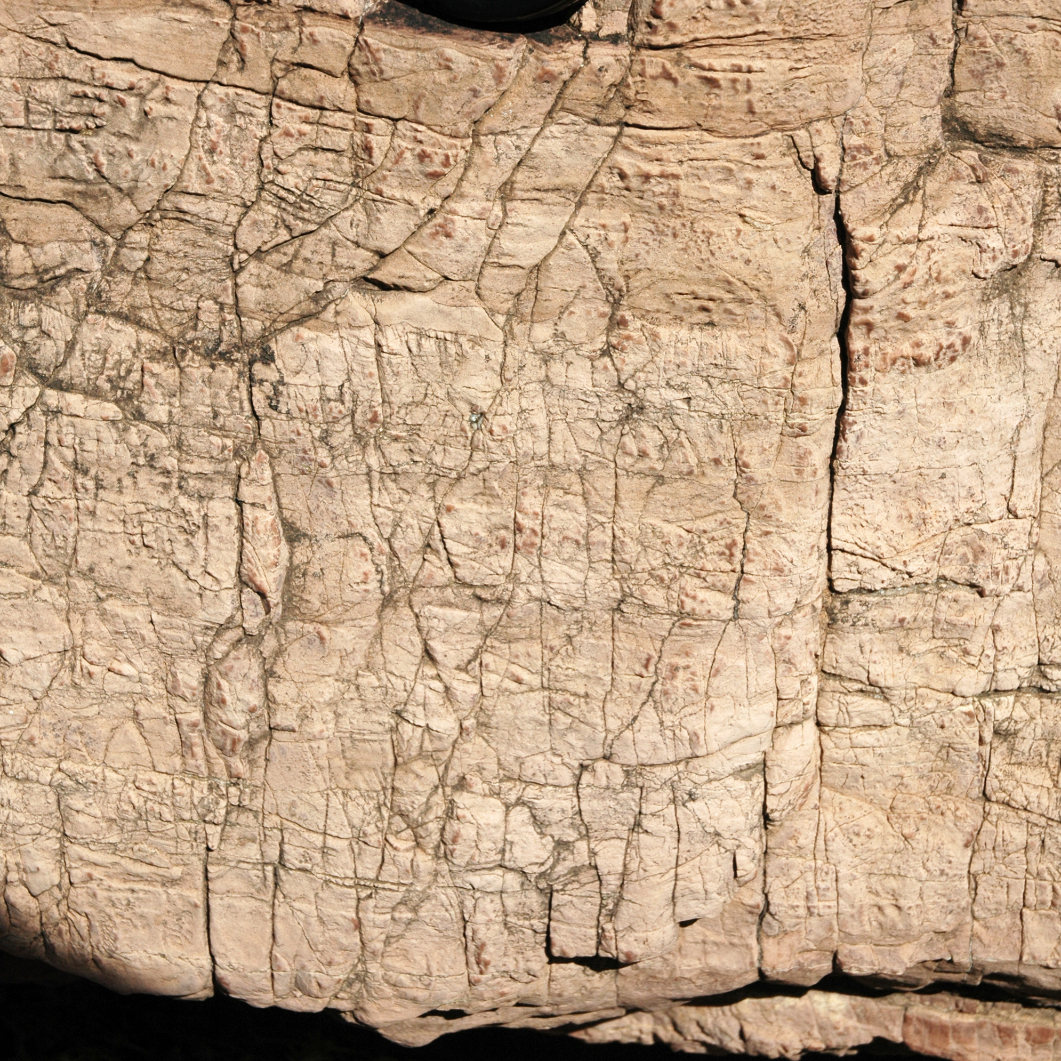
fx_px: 2670
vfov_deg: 22.3
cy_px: 280
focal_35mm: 77
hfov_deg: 22.5
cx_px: 529
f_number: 8
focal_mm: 40
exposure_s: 1/250
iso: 200
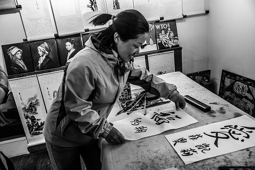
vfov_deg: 41.1
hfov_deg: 58.7
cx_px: 128
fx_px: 227
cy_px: 85
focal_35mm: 32
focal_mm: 32
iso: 500
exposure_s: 1/125
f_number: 4
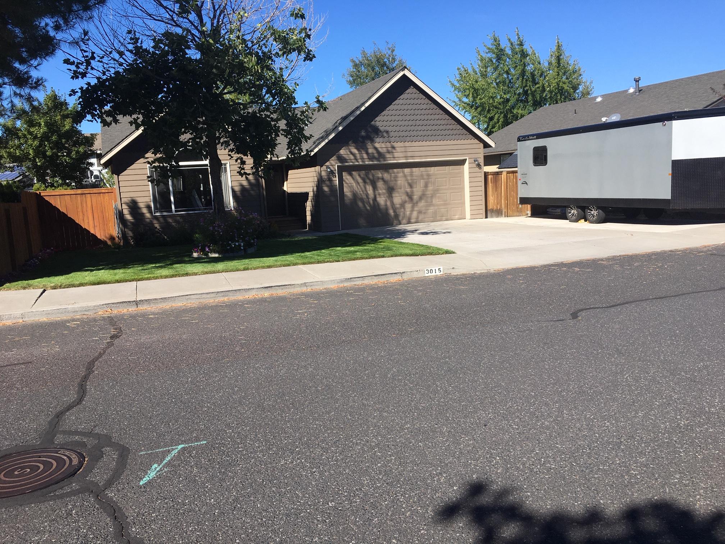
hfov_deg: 61.7
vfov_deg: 48.2
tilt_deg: -9.7
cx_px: 362
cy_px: 272
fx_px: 607
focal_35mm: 29
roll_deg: +3.1
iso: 25
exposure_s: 1/1282
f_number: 2.2
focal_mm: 4.15
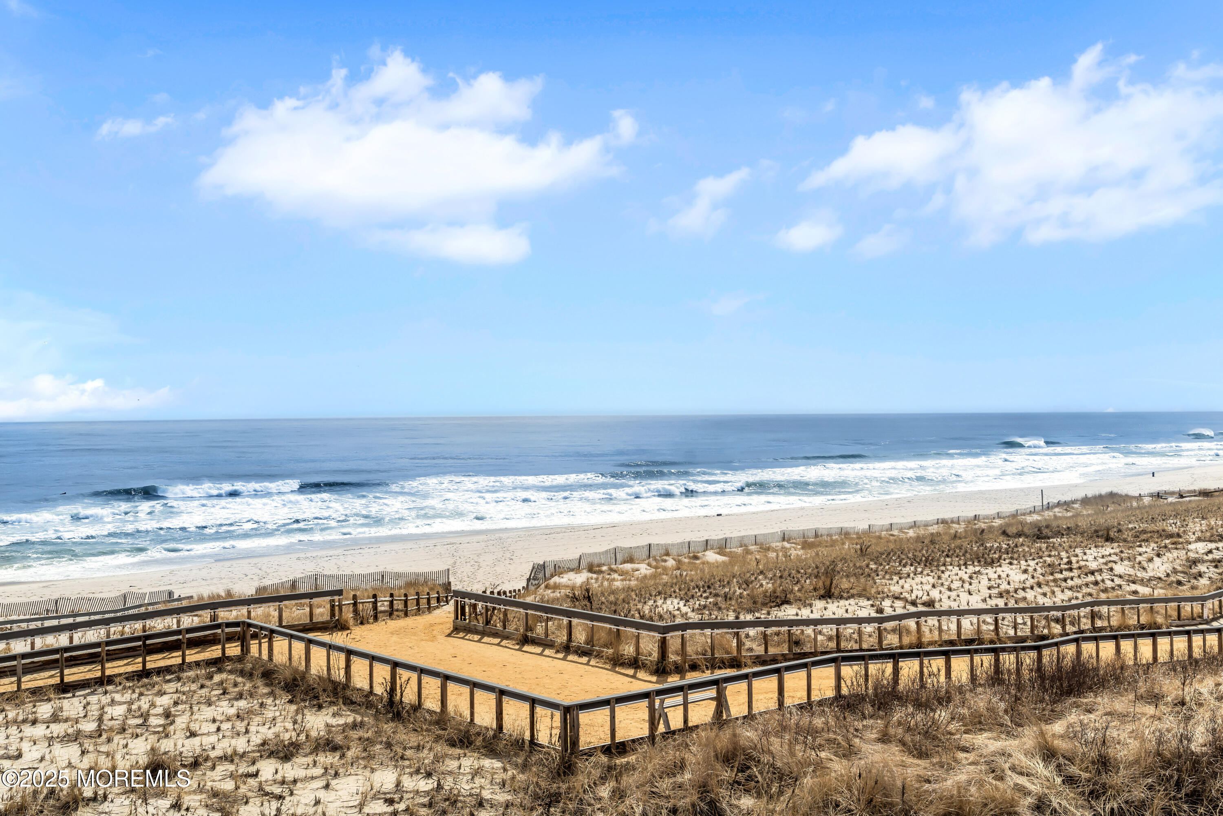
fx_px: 1189
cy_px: 408
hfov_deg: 54.4
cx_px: 612
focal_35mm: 35
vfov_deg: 37.9
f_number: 8
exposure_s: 1/640
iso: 200
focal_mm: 35
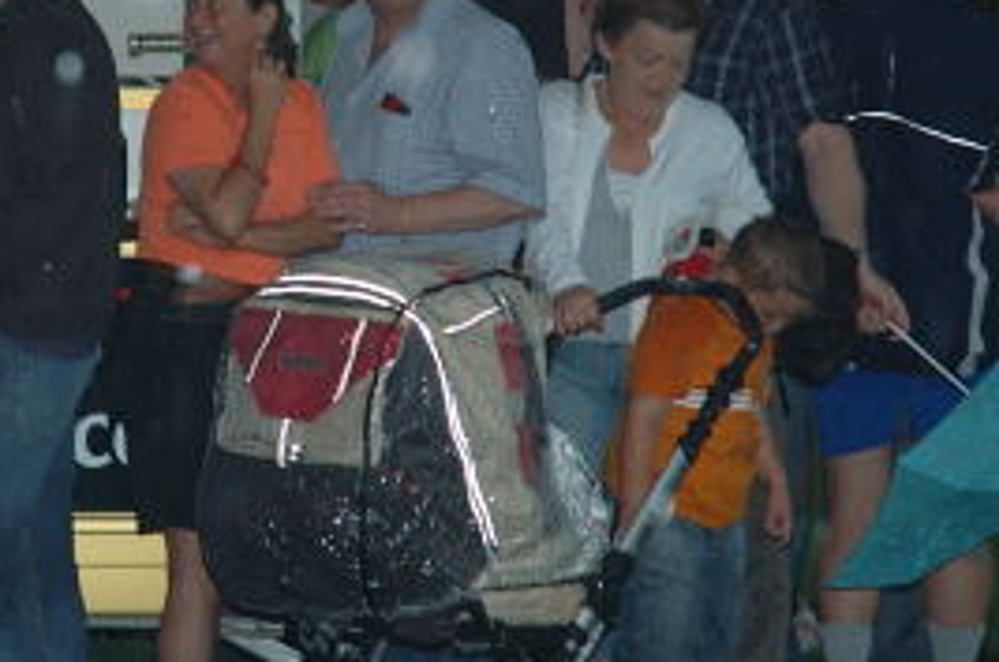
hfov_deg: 9.3
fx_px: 6149
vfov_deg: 6.2
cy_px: 122
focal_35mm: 222
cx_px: 198
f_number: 4.5
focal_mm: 70
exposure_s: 1/60
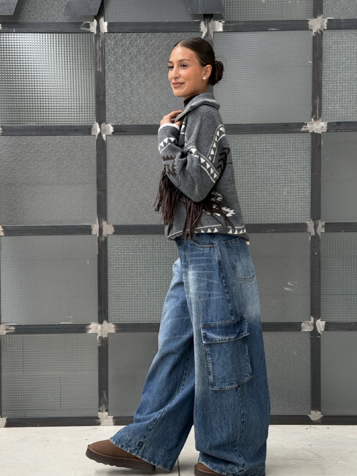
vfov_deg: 34.3
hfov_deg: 26.1
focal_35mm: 56
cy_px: 265
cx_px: 156
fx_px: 770
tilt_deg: -1.4
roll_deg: +1.0
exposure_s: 1/51
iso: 250
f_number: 1.78
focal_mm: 6.76
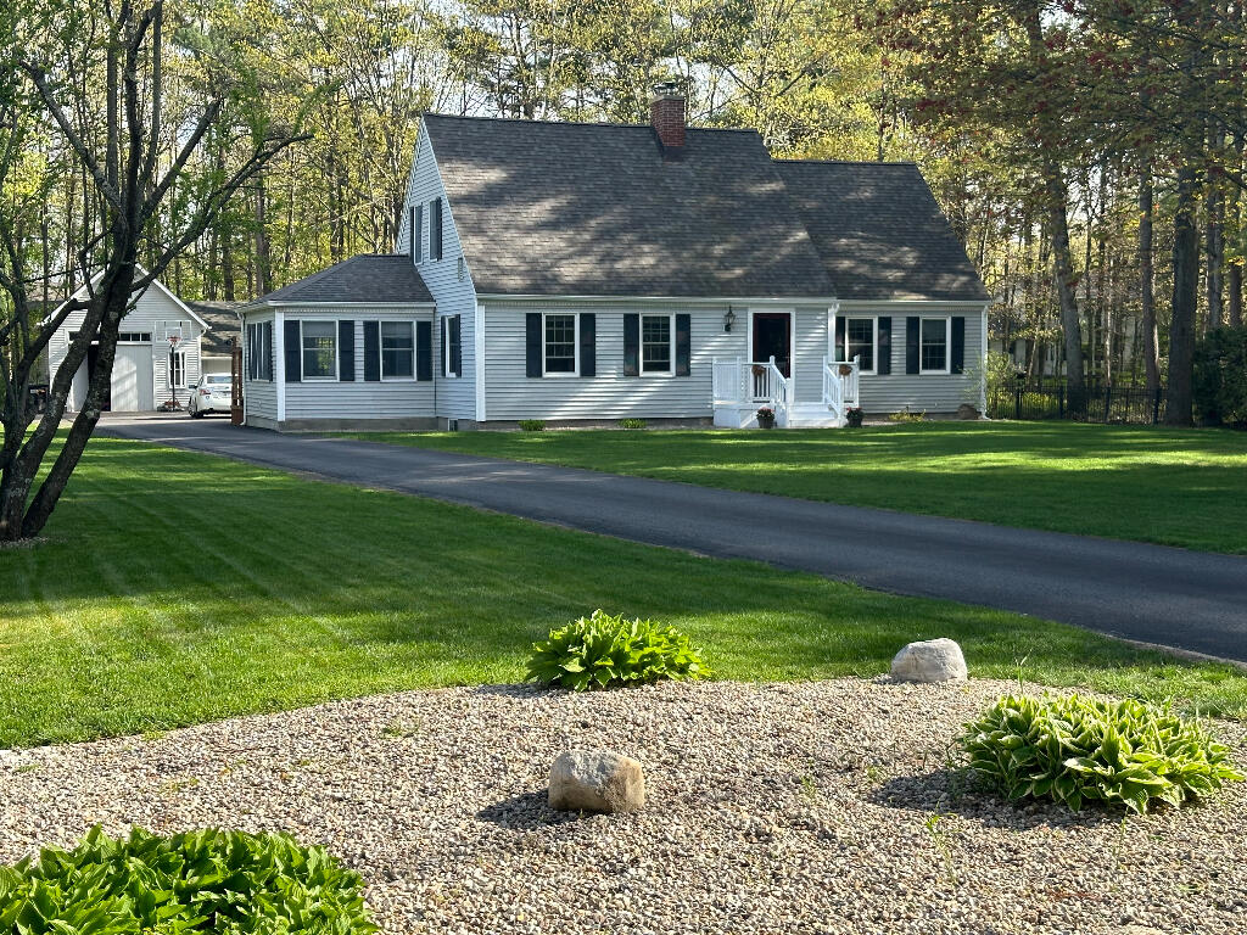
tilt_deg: -2.2
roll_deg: +0.5
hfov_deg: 39.7
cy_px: 468
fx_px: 1729
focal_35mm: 48
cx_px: 624
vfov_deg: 30.3
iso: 64
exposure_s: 1/1062
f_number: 1.78
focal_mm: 6.86
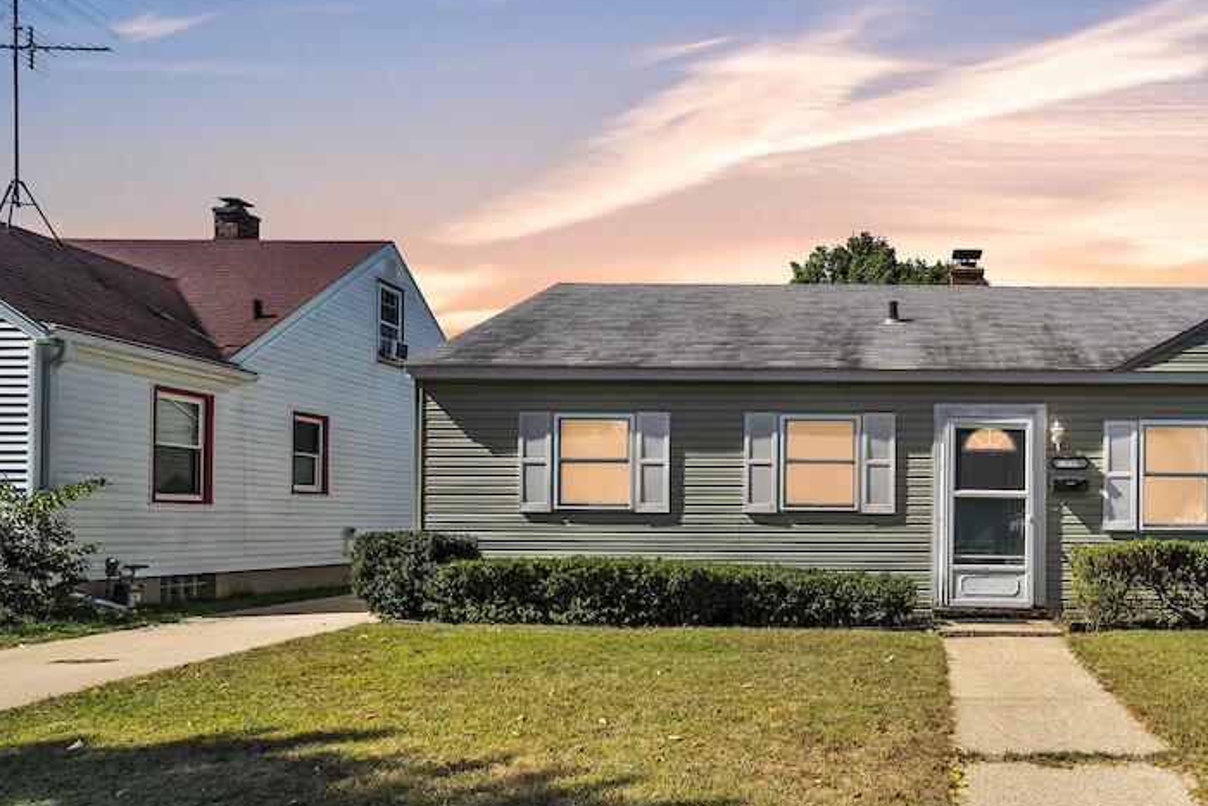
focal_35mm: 24
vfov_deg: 52.5
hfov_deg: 68.5
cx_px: 920
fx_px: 805
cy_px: 513
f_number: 9
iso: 100
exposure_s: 1/100
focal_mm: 14
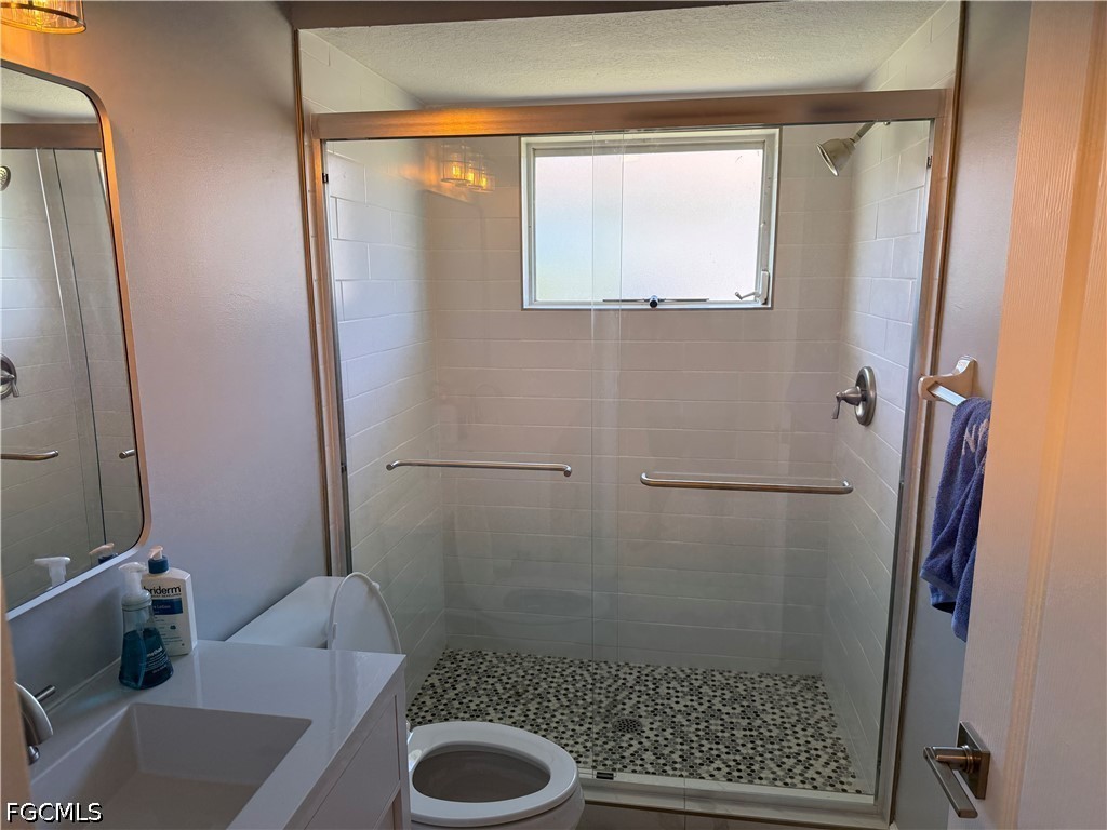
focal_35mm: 24
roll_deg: -0.5
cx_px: 554
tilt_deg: -11.0
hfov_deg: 71.6
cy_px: 415
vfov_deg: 56.8
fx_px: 768
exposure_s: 1/238
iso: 100
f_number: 1.78
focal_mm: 6.76
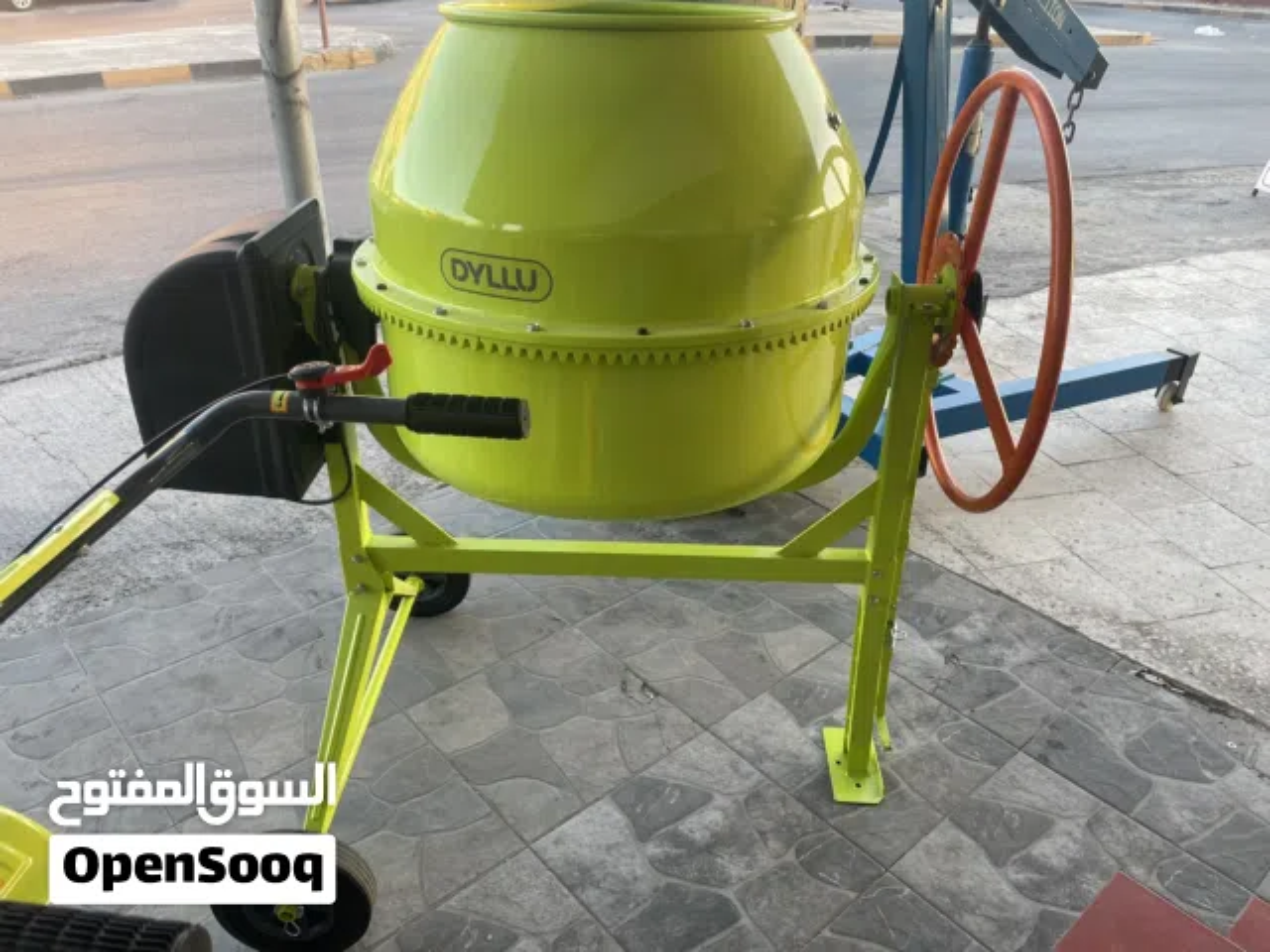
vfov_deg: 53.1
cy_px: 476
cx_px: 635
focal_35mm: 26
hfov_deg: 67.3
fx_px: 954
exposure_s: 1/121
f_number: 1.6
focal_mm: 4.2
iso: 64
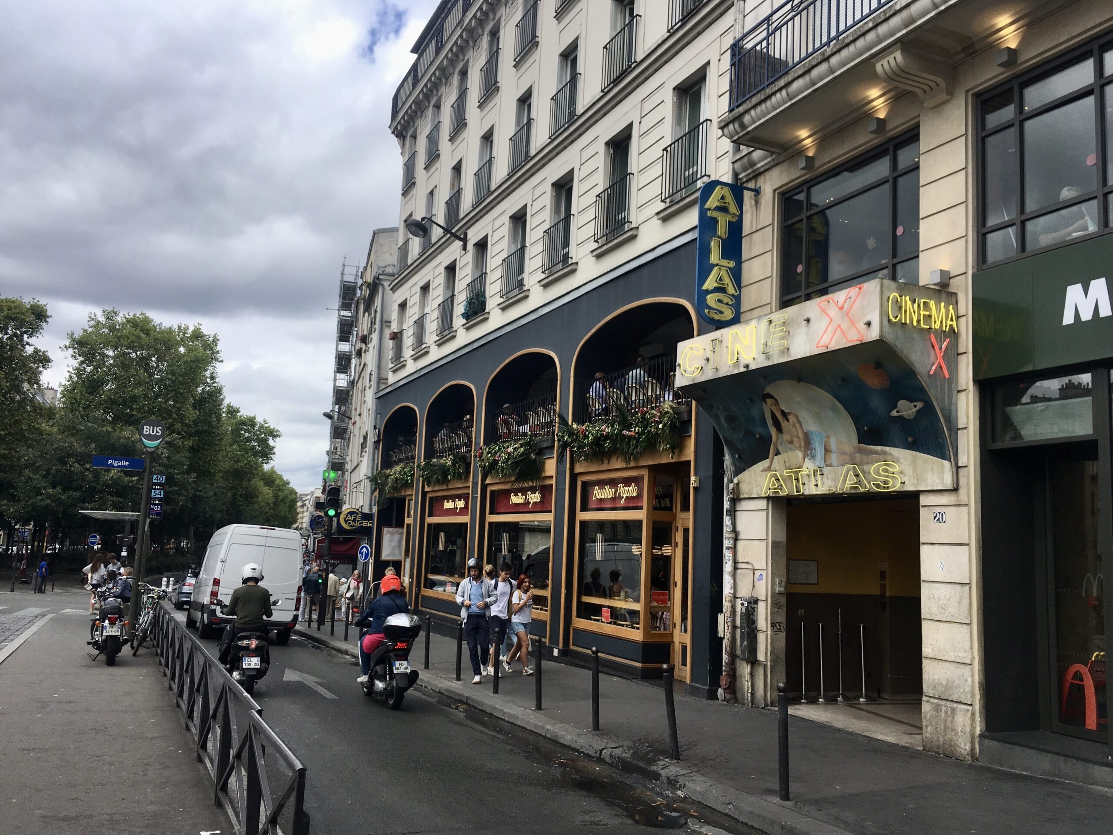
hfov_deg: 61.7
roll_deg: -3.4
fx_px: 932
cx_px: 556
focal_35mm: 29
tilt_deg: +8.5
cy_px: 418
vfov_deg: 48.2
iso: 25
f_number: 2.2
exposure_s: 1/1425
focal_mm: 4.15
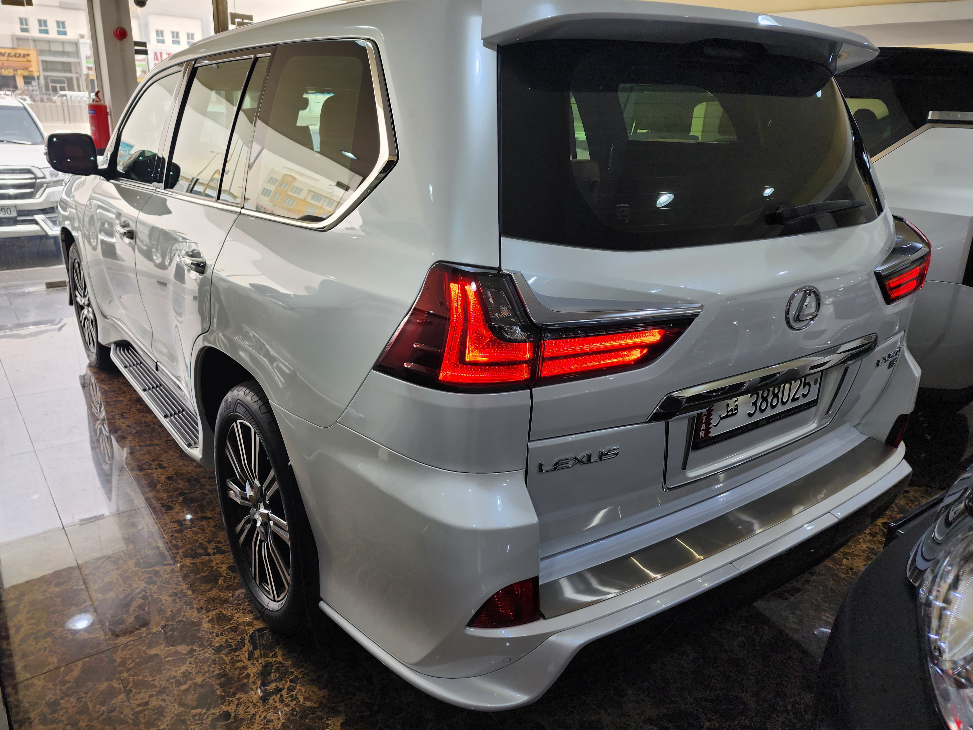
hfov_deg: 69.3
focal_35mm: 25
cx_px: 458
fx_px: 703
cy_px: 351
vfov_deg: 54.9
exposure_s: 1/100
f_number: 1.8
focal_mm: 6.4
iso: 16
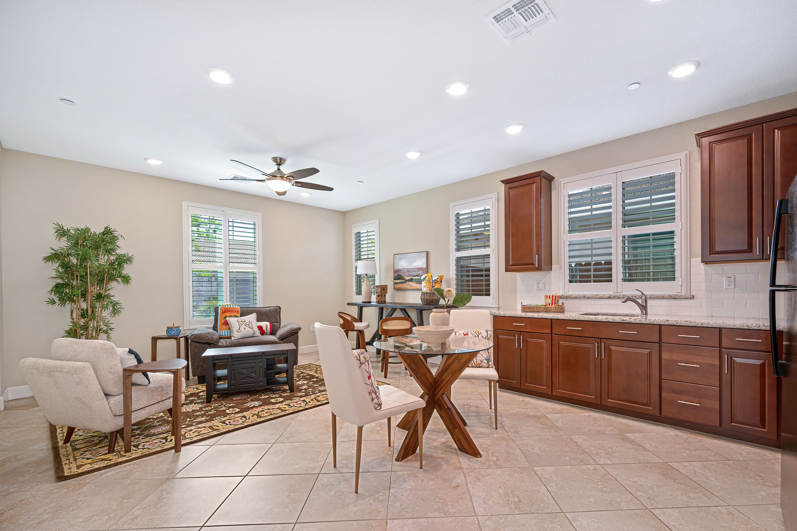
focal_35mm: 15
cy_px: 283
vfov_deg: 77.2
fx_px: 332
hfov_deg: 100.3
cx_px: 422
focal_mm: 14
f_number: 4
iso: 500
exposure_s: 1/60
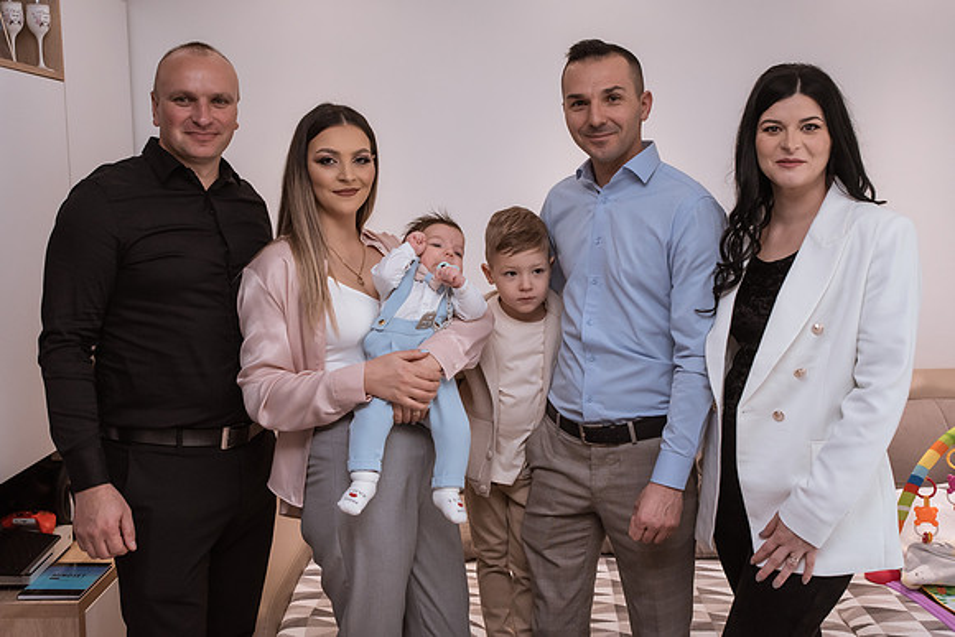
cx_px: 465
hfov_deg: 48.5
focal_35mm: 40
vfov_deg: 33.5
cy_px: 293
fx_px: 1059
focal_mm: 35
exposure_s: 1/160
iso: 1000
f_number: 4
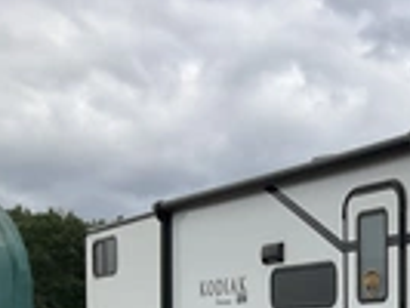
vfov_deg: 16.2
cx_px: 601
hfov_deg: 19.7
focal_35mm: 87
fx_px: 1031
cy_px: 385
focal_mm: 3
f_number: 1.8
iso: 25
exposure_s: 1/2058
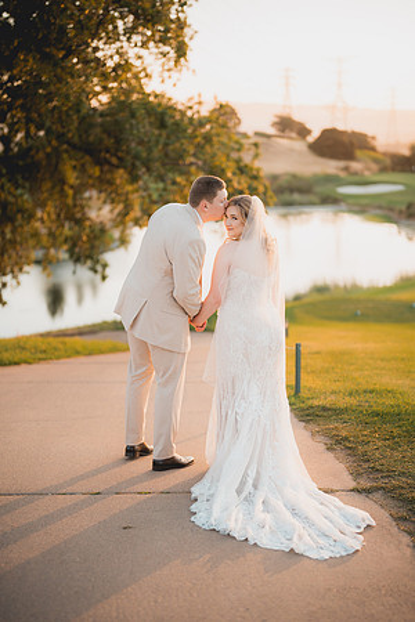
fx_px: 865
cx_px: 208
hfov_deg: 27.0
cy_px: 311
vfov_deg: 39.6
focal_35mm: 50
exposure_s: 1/400
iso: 125
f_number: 1.2
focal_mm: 50
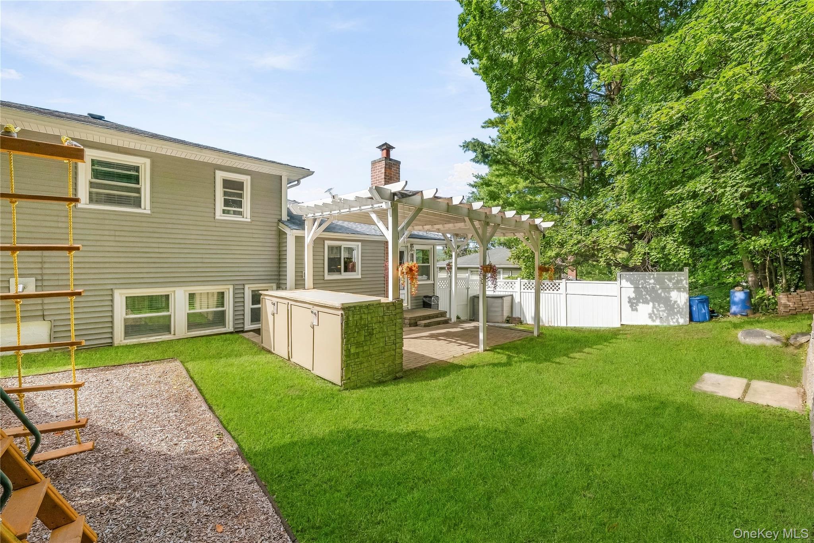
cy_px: 272
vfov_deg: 81.2
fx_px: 317
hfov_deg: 104.3
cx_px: 407
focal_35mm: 14
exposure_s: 1/800
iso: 1000
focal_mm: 14
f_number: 8
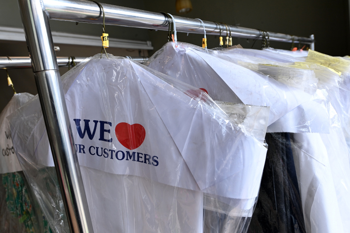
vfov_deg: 37.8
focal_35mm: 35
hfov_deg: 54.4
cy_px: 116
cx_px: 175
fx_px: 340
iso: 50
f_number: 8
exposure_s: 1/40
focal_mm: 35
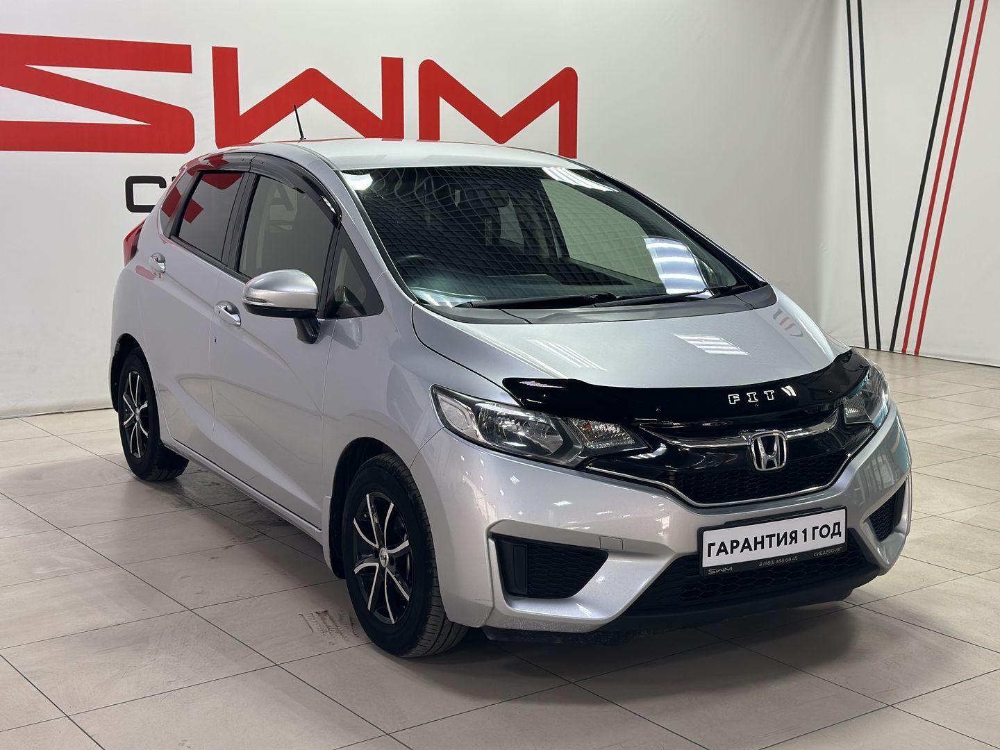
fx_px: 1387
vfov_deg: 30.3
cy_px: 375
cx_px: 500
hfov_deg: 39.7
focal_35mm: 48
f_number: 1.78
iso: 80
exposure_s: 1/100
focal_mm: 6.86
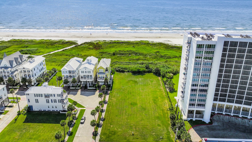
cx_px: 126
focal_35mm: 27
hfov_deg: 69.9
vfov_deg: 42.8
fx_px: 180
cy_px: 61
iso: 100
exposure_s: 1/1600
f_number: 4
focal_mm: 12.29
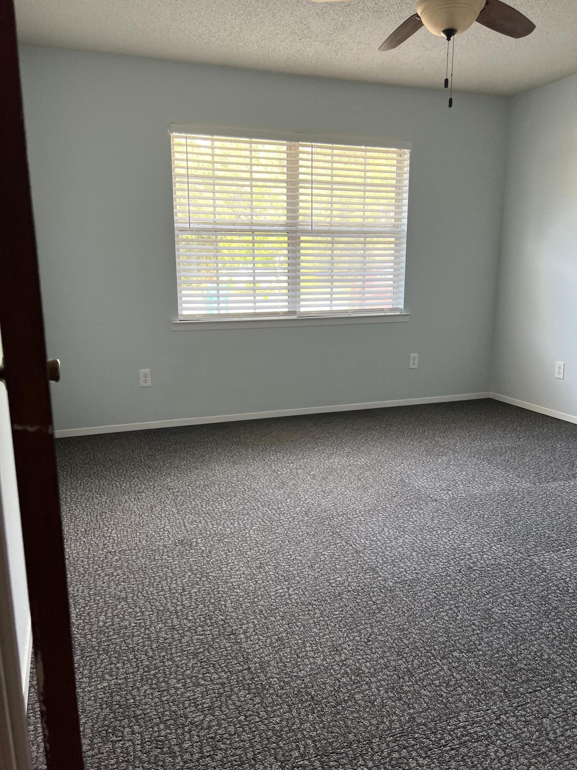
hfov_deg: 53.1
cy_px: 385
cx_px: 288
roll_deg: -0.5
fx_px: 578
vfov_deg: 67.3
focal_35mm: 26
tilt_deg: -11.3
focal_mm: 5.7
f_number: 1.5
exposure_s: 1/60
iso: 80
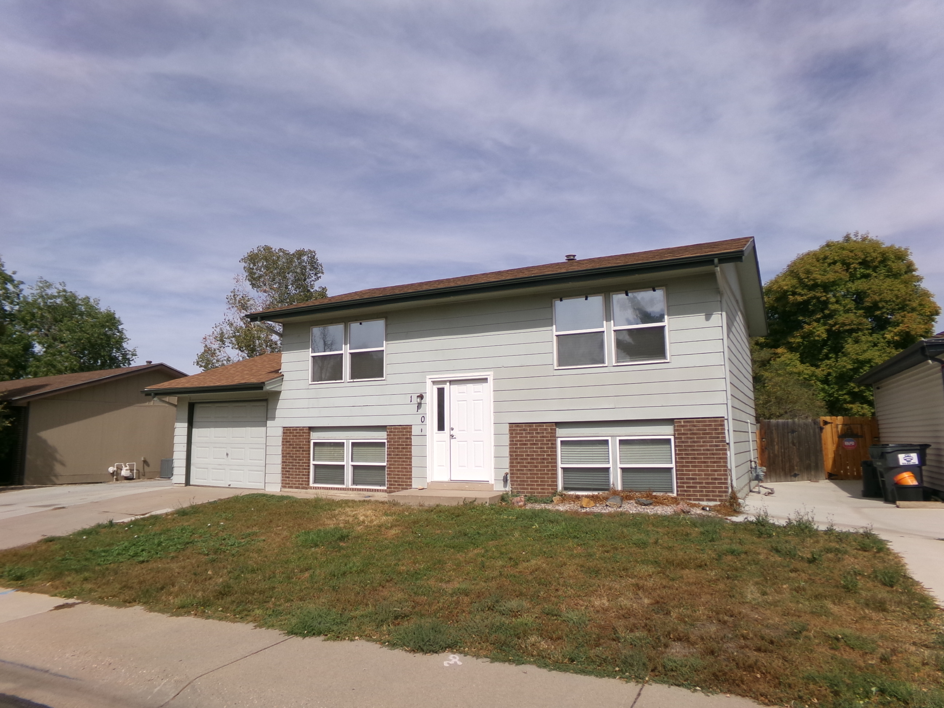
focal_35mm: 24
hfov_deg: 71.6
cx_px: 472
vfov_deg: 56.8
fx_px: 654
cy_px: 354
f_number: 11.07
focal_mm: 4.3
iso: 100
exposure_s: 1/200
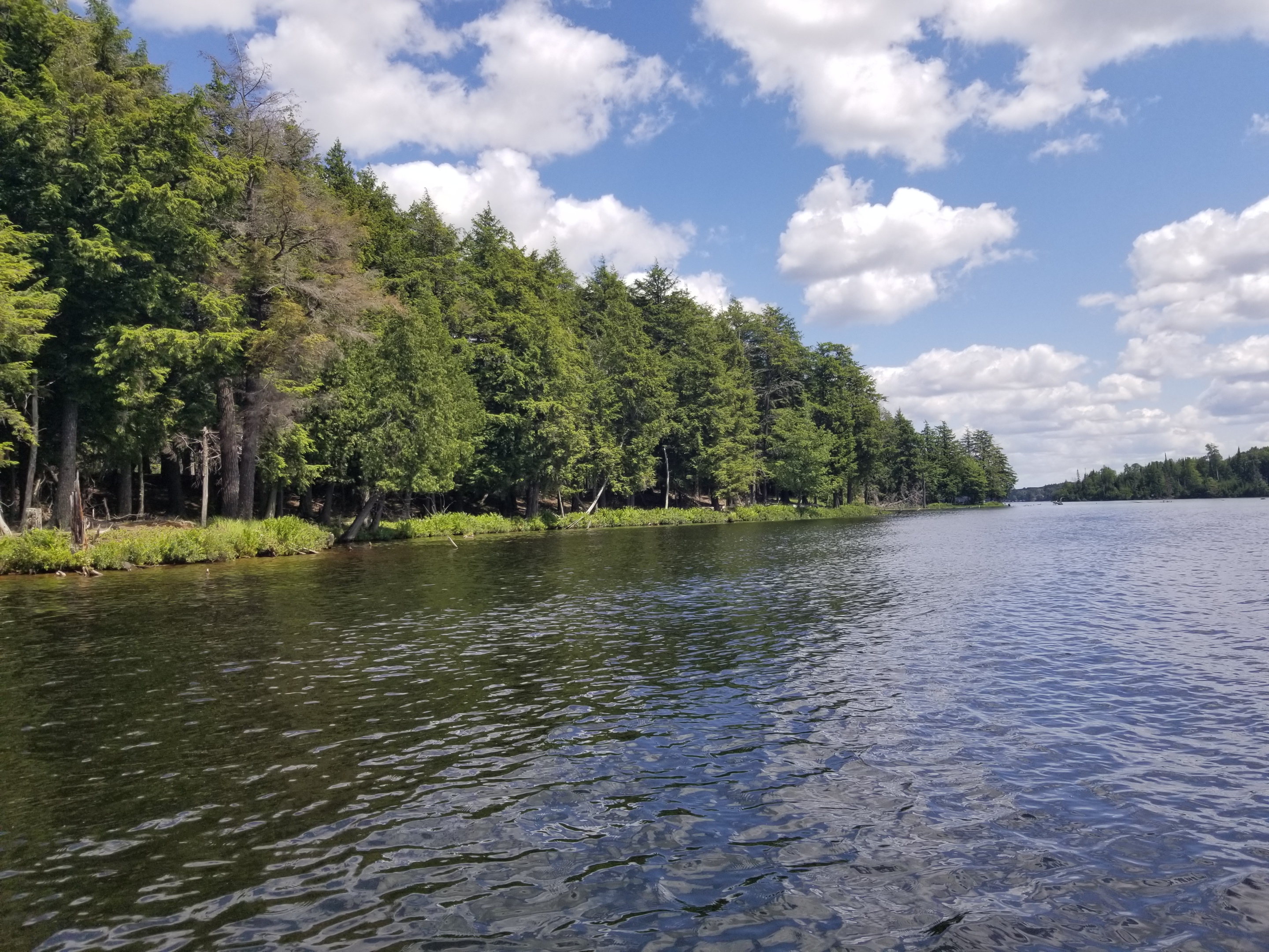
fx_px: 953
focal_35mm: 26
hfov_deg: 67.3
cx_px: 634
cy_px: 476
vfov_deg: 53.1
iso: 50
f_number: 1.7
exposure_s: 1/2408
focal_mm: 4.25
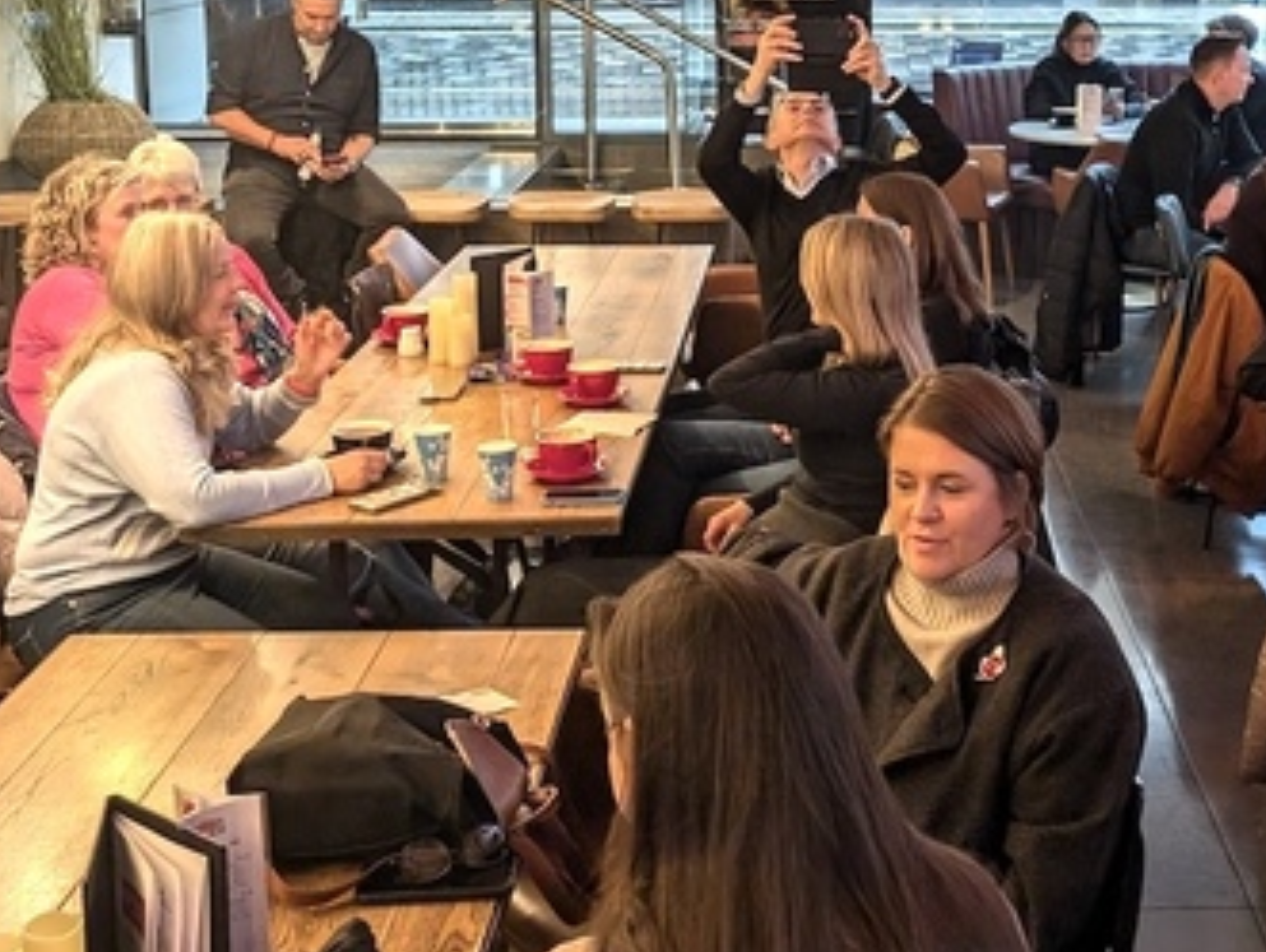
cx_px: 910
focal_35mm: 53
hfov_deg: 35.5
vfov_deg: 27.1
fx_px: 1940
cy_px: 199
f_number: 1.68
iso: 150
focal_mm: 6.9
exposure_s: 1/100
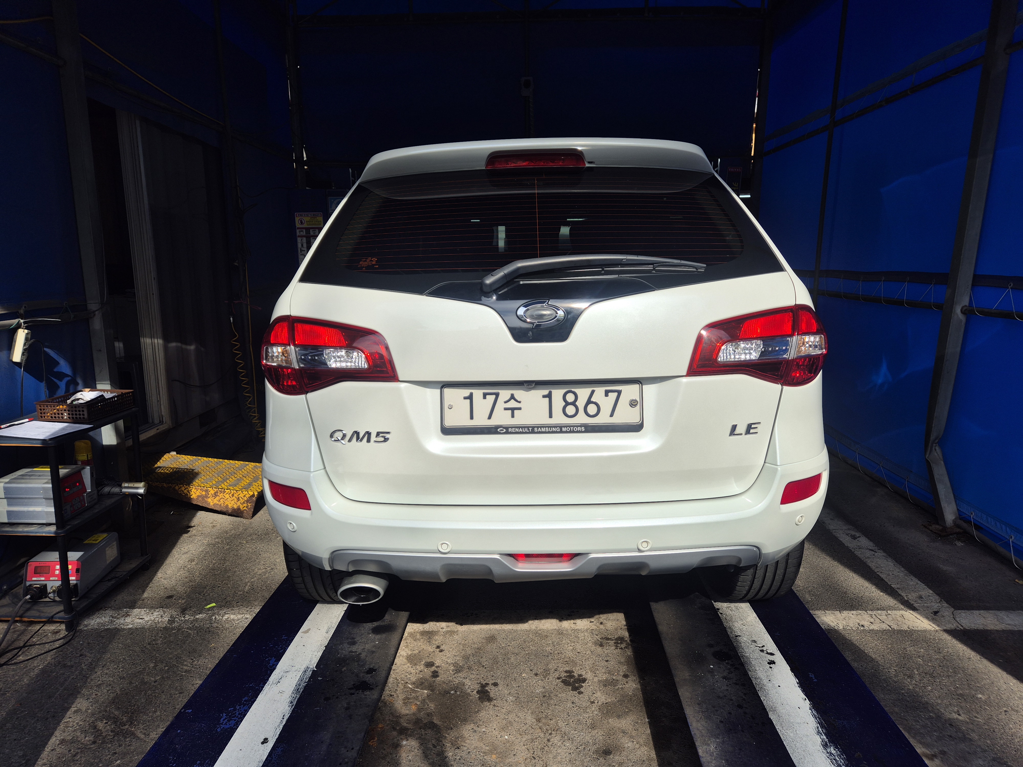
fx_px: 680
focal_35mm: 23
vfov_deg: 58.9
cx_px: 512
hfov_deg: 73.9
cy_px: 384
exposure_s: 1/2008
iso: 25
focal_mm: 5.4
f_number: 1.8
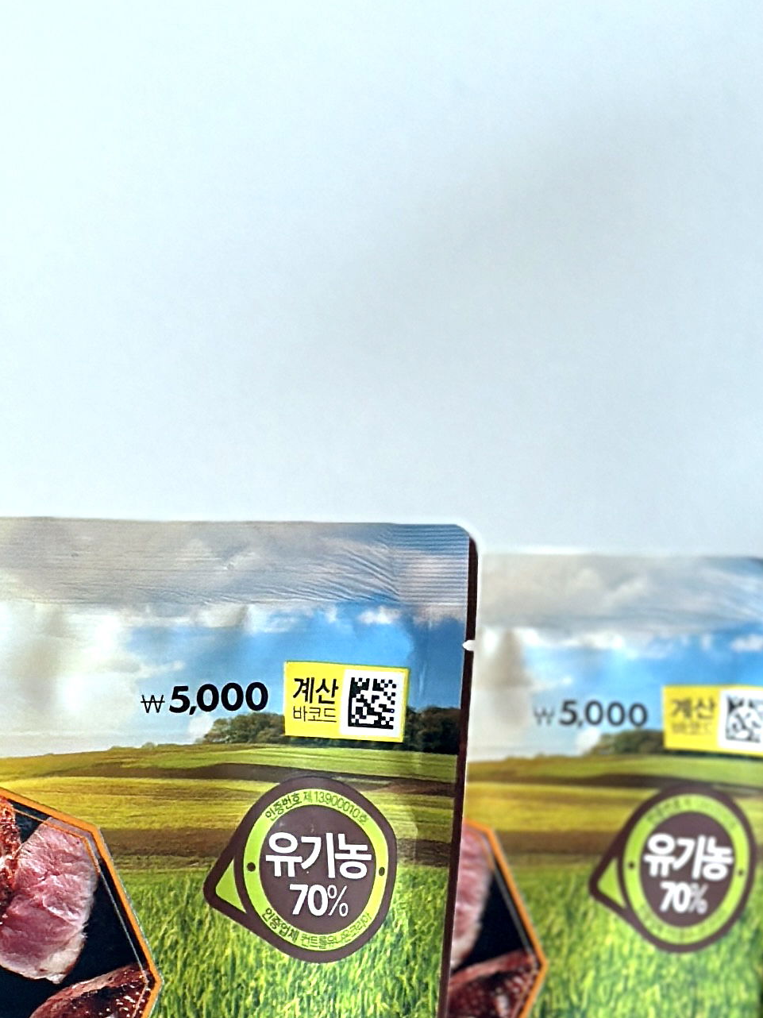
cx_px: 158
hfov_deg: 9.8
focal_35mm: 151
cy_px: 881
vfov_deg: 13.0
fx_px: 4439
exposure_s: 1/209
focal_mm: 6.86
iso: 80
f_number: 1.78
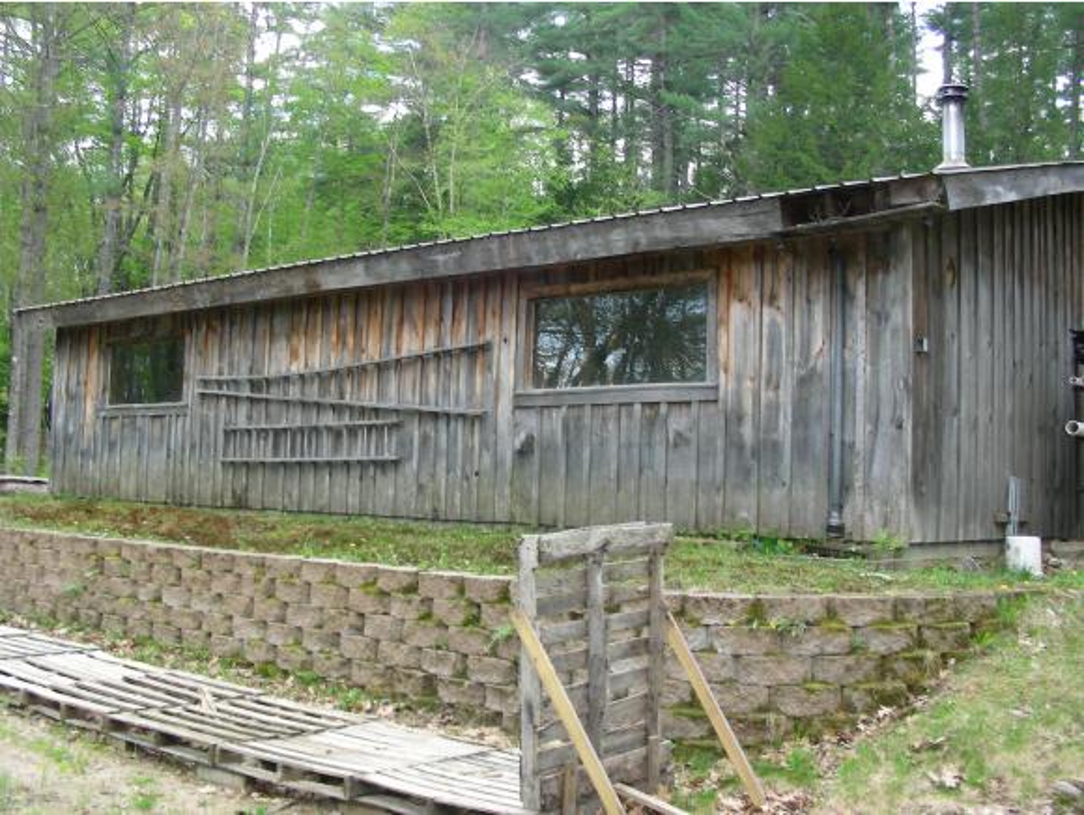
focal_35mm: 38
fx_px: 1191
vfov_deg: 37.8
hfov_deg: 48.9
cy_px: 408
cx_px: 542
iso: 50
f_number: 3.5
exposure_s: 1/61
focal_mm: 6.3
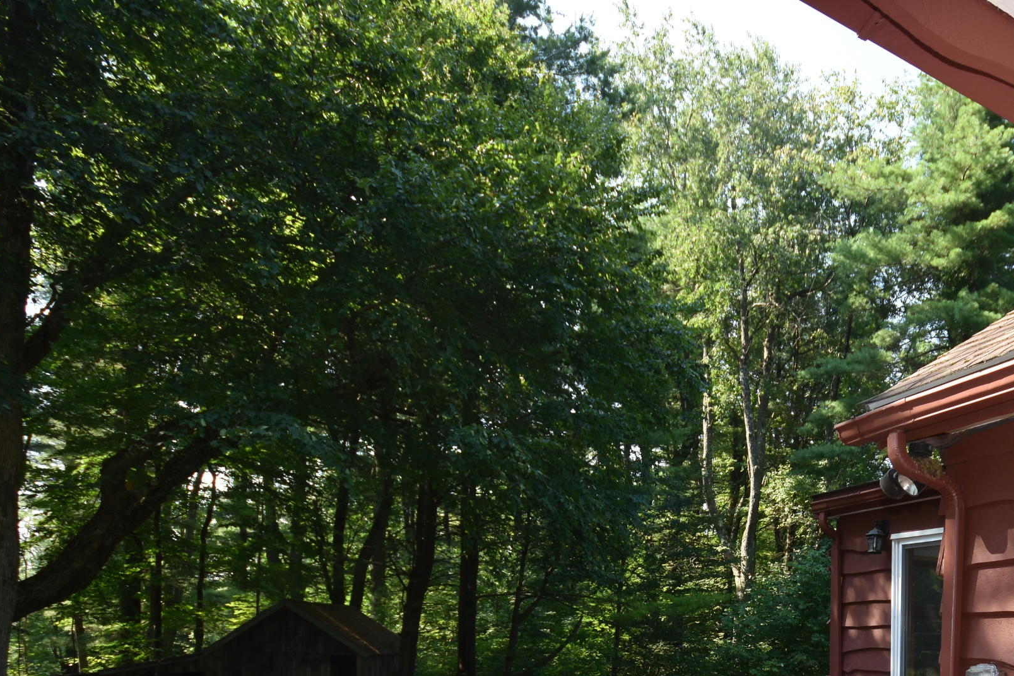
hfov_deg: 60.0
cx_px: 818
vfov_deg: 42.1
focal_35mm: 28
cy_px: 626
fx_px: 789
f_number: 5.6
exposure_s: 1/125
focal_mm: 10
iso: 160
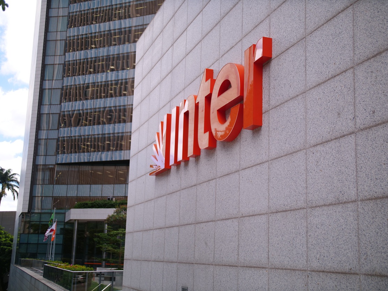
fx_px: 560
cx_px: 194
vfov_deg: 29.1
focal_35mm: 50
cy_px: 146
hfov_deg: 38.2
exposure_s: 1/4000
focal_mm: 25
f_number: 1.3
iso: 200
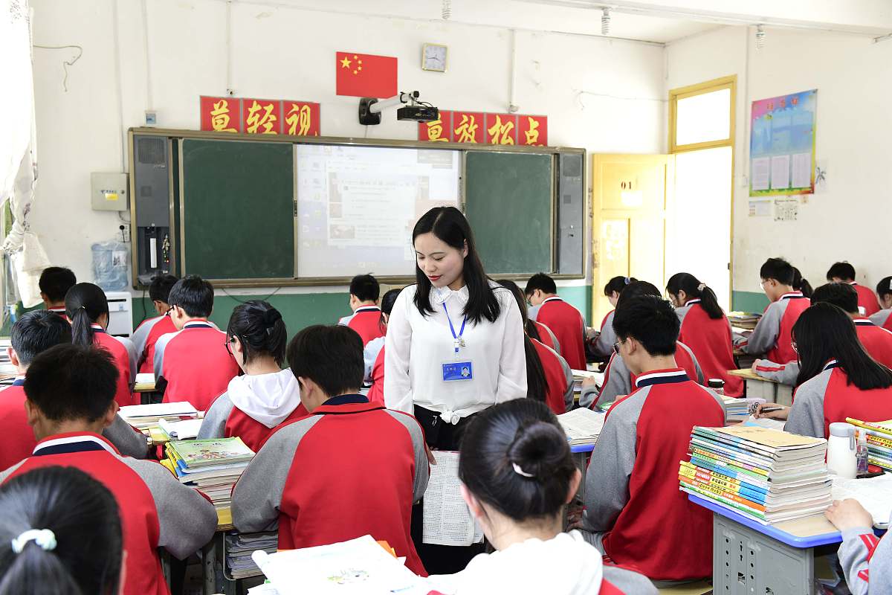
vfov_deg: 36.9
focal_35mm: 36
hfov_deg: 53.1
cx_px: 446
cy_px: 298
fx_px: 892
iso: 1000
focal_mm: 36
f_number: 5
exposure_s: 1/125
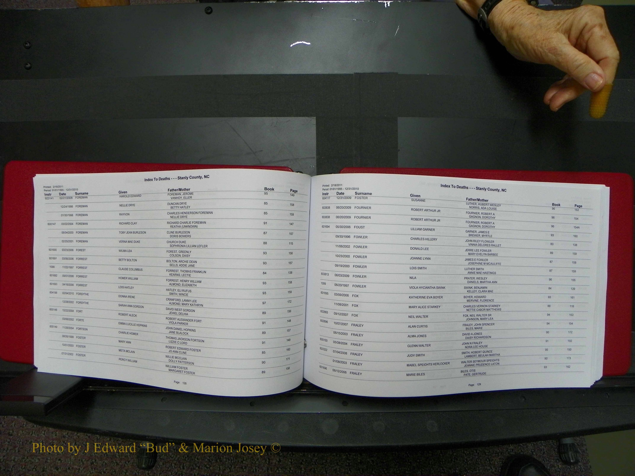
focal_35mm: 26
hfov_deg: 67.3
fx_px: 477
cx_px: 318
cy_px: 238
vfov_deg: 53.1
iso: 100
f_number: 2.8
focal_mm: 4.6
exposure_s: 1/30
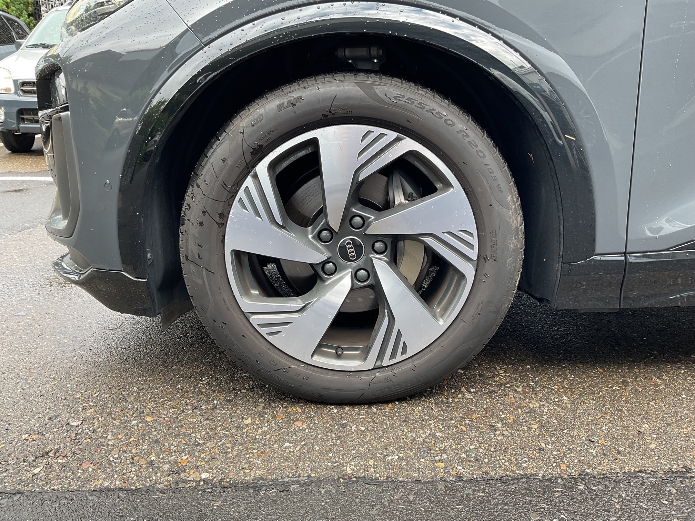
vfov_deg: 48.2
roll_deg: -1.0
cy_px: 260
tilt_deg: -17.1
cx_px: 348
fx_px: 582
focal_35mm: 29
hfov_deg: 61.7
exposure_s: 1/100
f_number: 1.8
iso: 20
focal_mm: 3
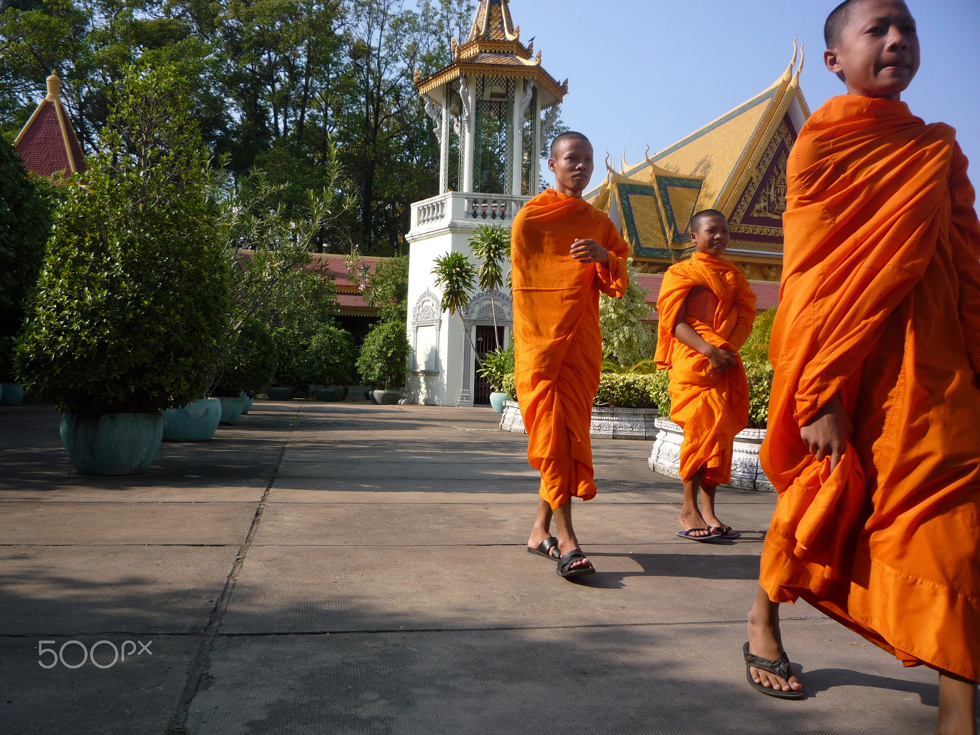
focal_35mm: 30
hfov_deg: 60.0
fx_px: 849
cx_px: 490
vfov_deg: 46.8
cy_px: 368
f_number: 4.5
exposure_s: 1/400
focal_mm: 5.2
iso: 100
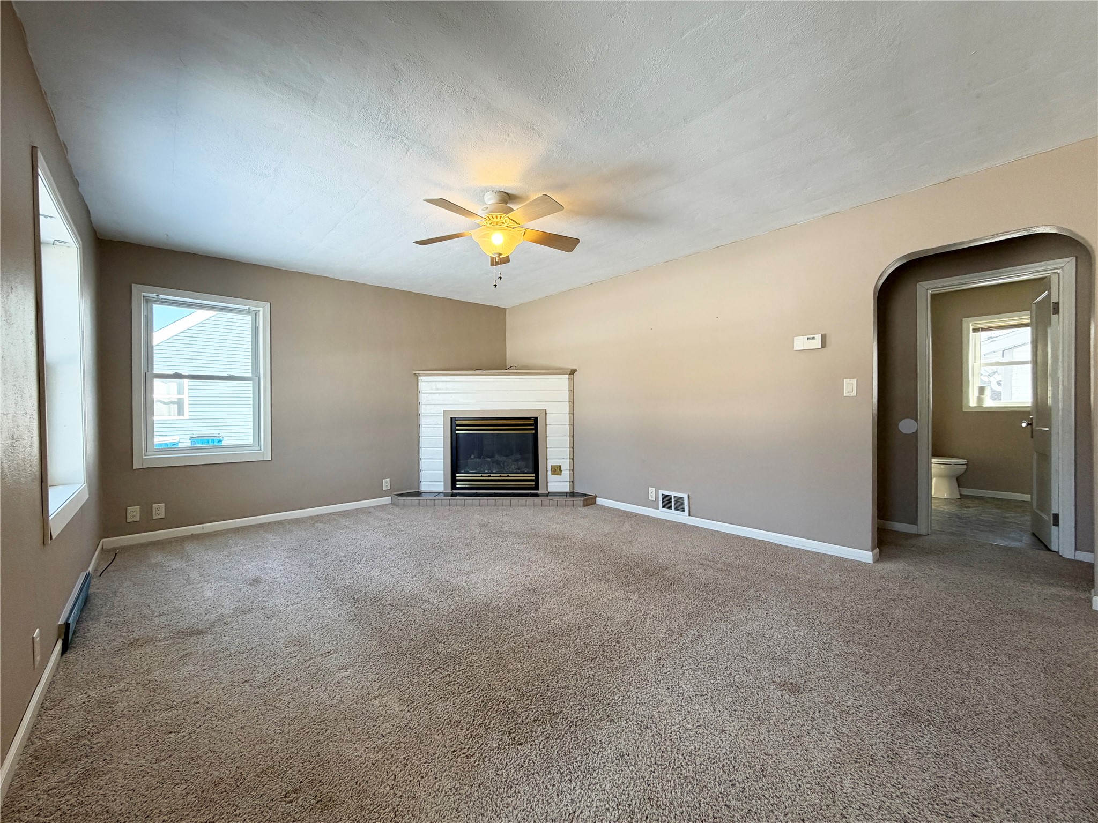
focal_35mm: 14
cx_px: 549
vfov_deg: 85.7
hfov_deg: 102.1
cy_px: 412
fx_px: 444
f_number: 2.2
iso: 125
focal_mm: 2.22
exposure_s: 1/121
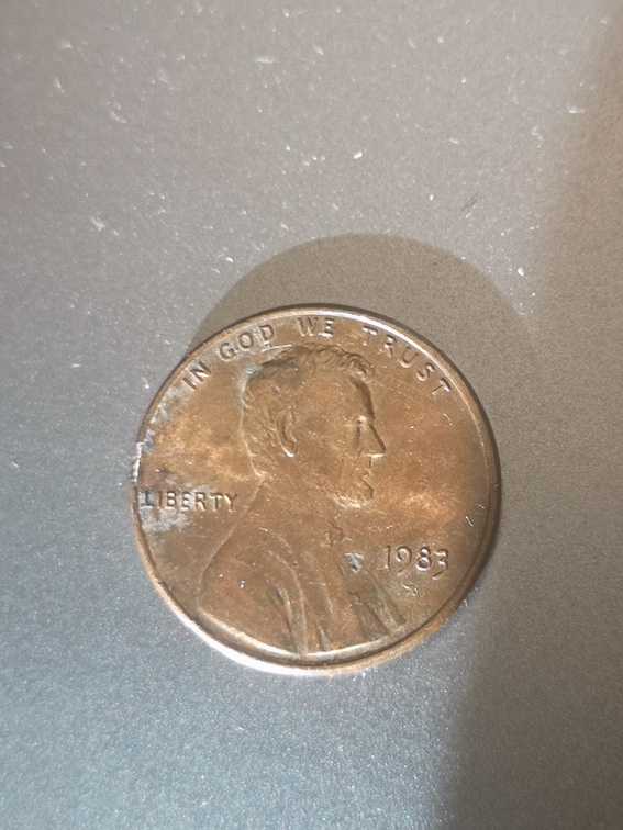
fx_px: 1944
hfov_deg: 18.2
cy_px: 415
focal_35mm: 81
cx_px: 312
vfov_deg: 24.1
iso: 64
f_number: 1.8
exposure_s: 1/100
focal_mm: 5.58
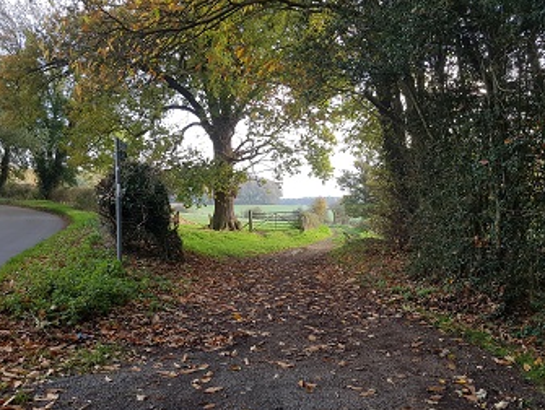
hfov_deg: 58.3
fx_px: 489
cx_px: 283
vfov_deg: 45.4
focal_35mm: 31
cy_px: 231
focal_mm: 4.2
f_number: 1.7
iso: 50
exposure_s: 1/248
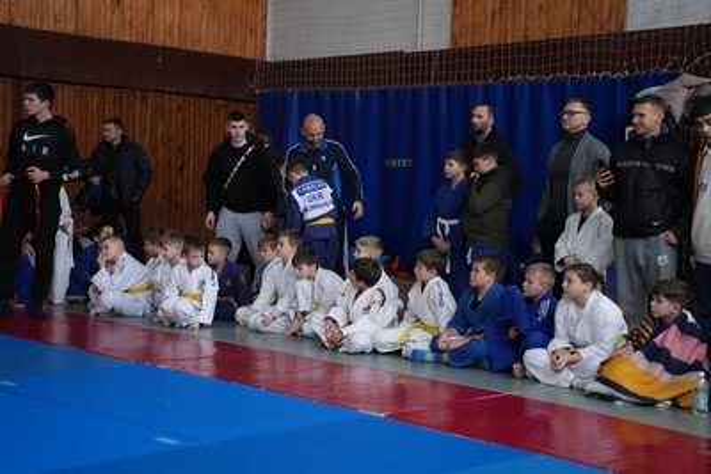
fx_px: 1264
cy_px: 237
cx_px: 356
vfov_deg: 21.3
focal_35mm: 64
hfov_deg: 31.4
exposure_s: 1/500
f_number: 2.8
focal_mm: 64
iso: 1600
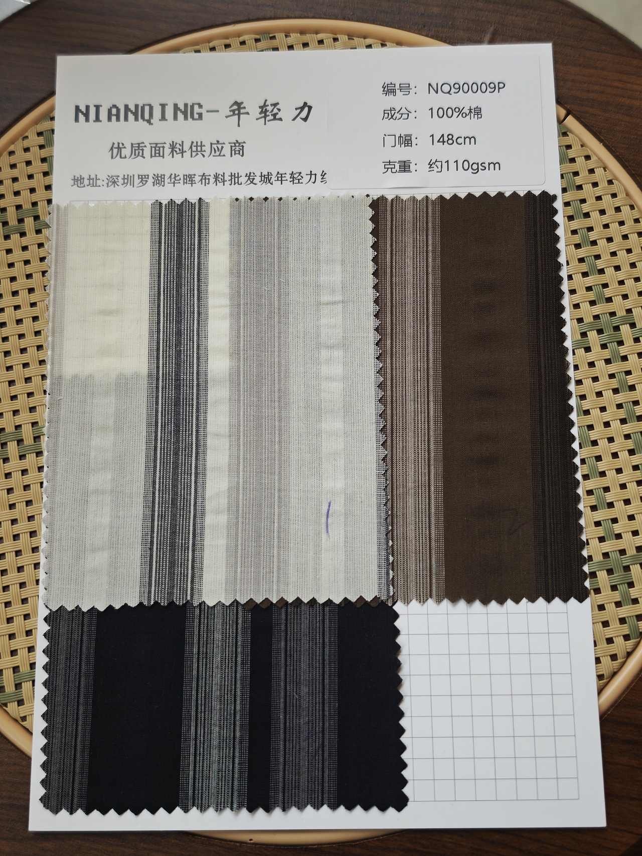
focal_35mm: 47
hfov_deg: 30.9
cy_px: 428
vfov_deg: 40.4
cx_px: 321
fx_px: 1162
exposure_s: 1/100
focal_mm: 6.68
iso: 160
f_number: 1.44
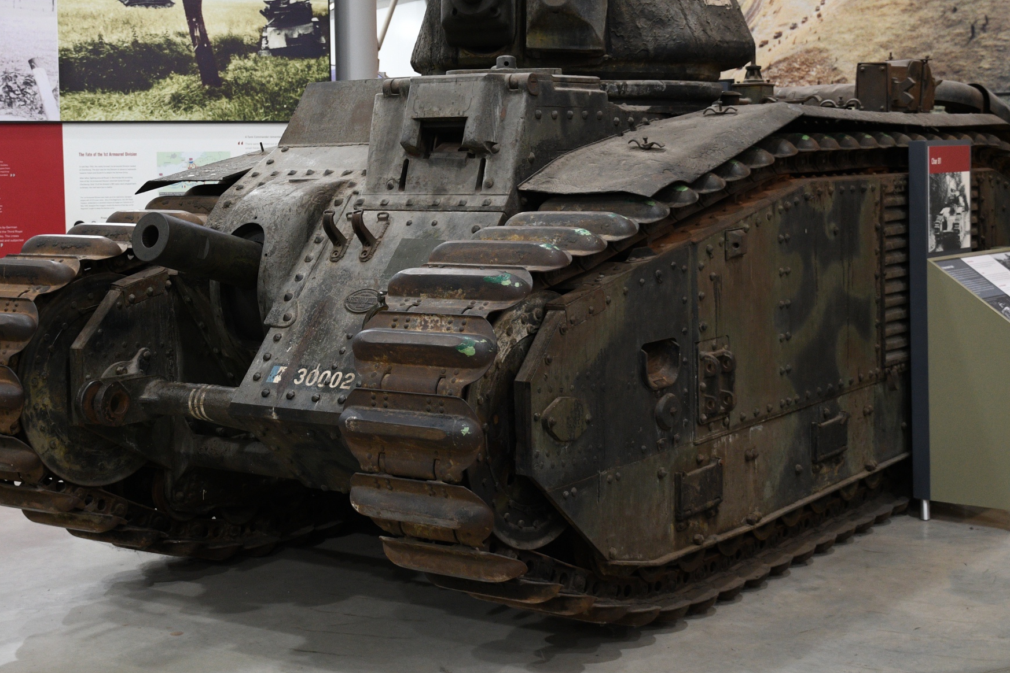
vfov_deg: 24.6
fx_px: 1543
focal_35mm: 55
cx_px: 501
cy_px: 263
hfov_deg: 36.2
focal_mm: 27
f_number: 3
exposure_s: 1/40
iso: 1000
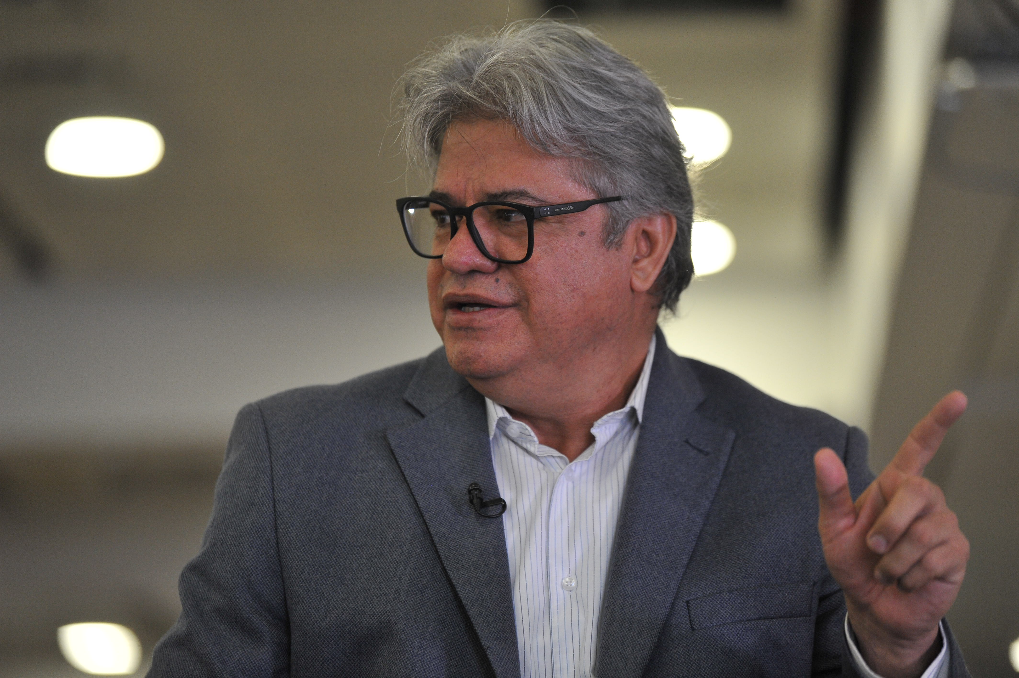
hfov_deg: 13.7
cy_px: 339
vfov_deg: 9.1
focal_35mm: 150
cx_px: 510
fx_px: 4243
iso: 2000
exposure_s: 1/640
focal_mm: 150
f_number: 2.8
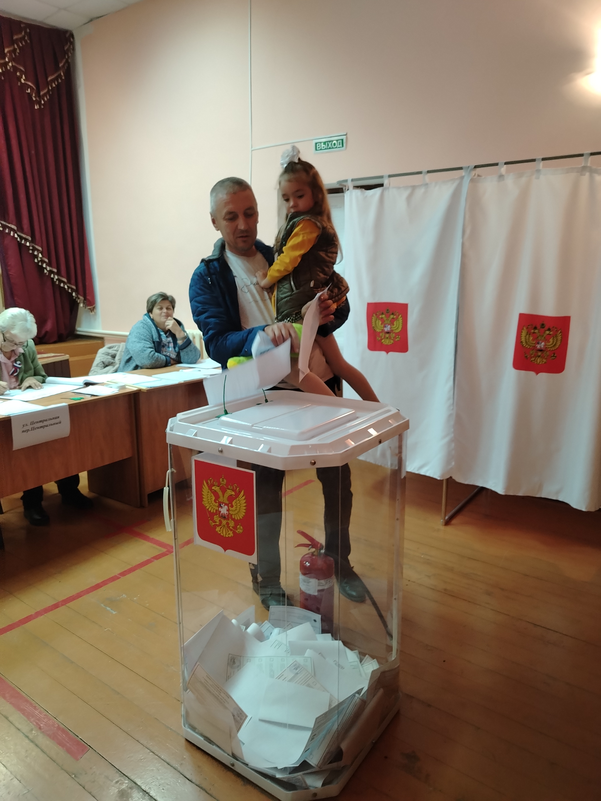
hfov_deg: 56.8
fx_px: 556
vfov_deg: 71.6
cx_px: 300
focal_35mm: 24
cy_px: 400
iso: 1563
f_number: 1.75
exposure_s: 1/33.3
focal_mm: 5.25
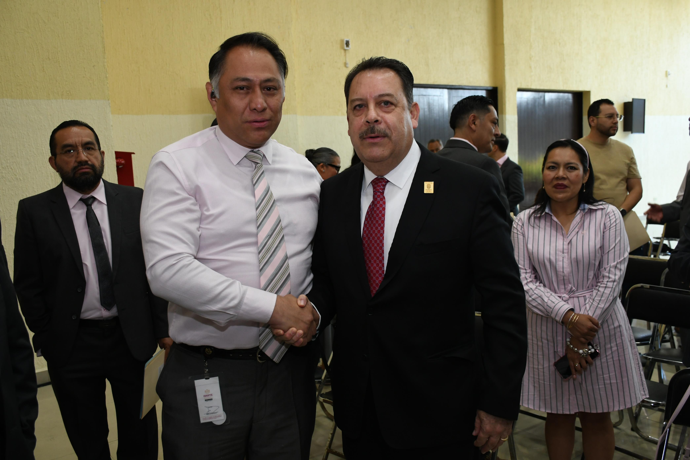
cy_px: 230
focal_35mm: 33
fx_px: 632
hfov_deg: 57.2
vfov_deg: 40.0
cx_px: 345
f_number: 3.5
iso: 800
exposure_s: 1/100
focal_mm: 22
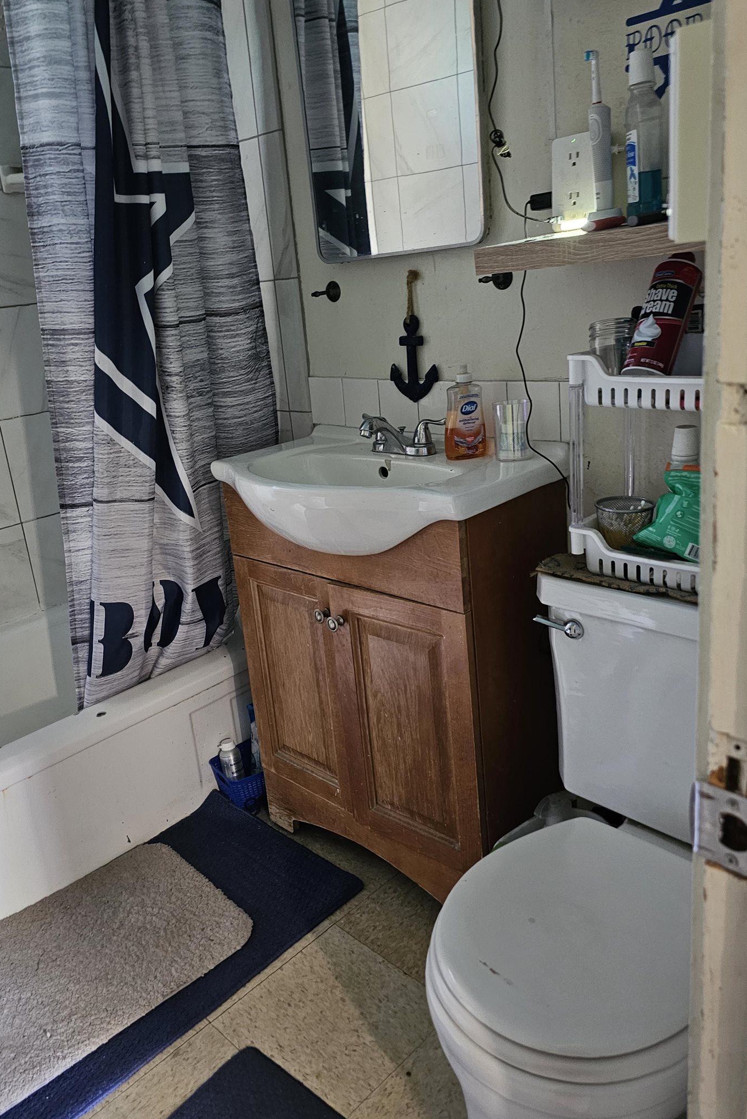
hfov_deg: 47.9
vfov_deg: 67.3
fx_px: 840
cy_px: 513
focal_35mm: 27
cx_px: 338
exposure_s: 1/24
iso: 640
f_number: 1.7
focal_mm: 6.3
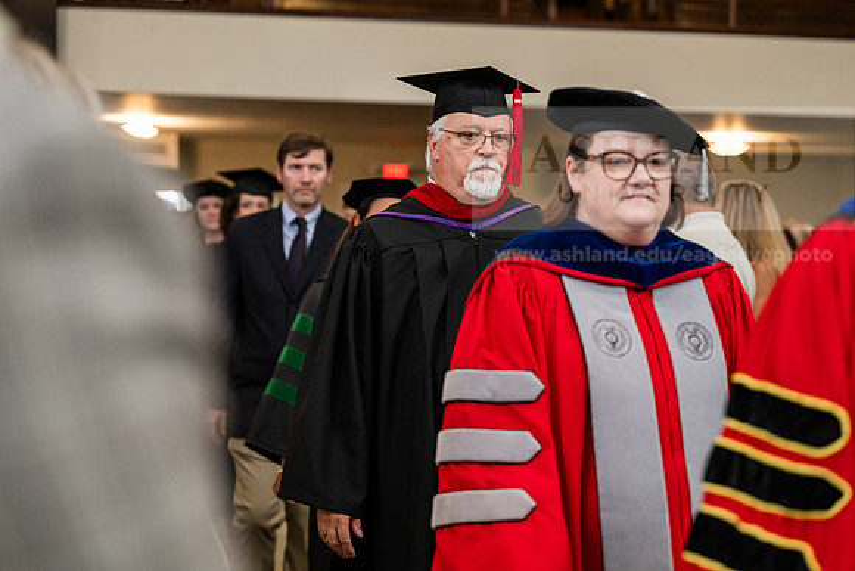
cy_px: 286
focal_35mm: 78
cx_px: 428
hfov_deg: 26.0
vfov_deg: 17.5
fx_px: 1853
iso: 1250
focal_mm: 78
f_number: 3.2
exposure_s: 1/200
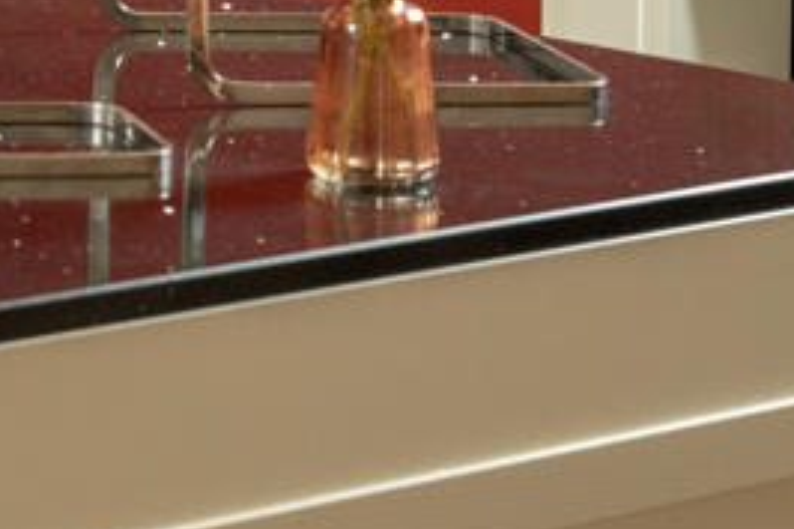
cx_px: -701
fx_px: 3998
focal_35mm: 181
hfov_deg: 10.6
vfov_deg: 7.3
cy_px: -423
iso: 640
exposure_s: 1/80
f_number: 5
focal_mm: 37.7
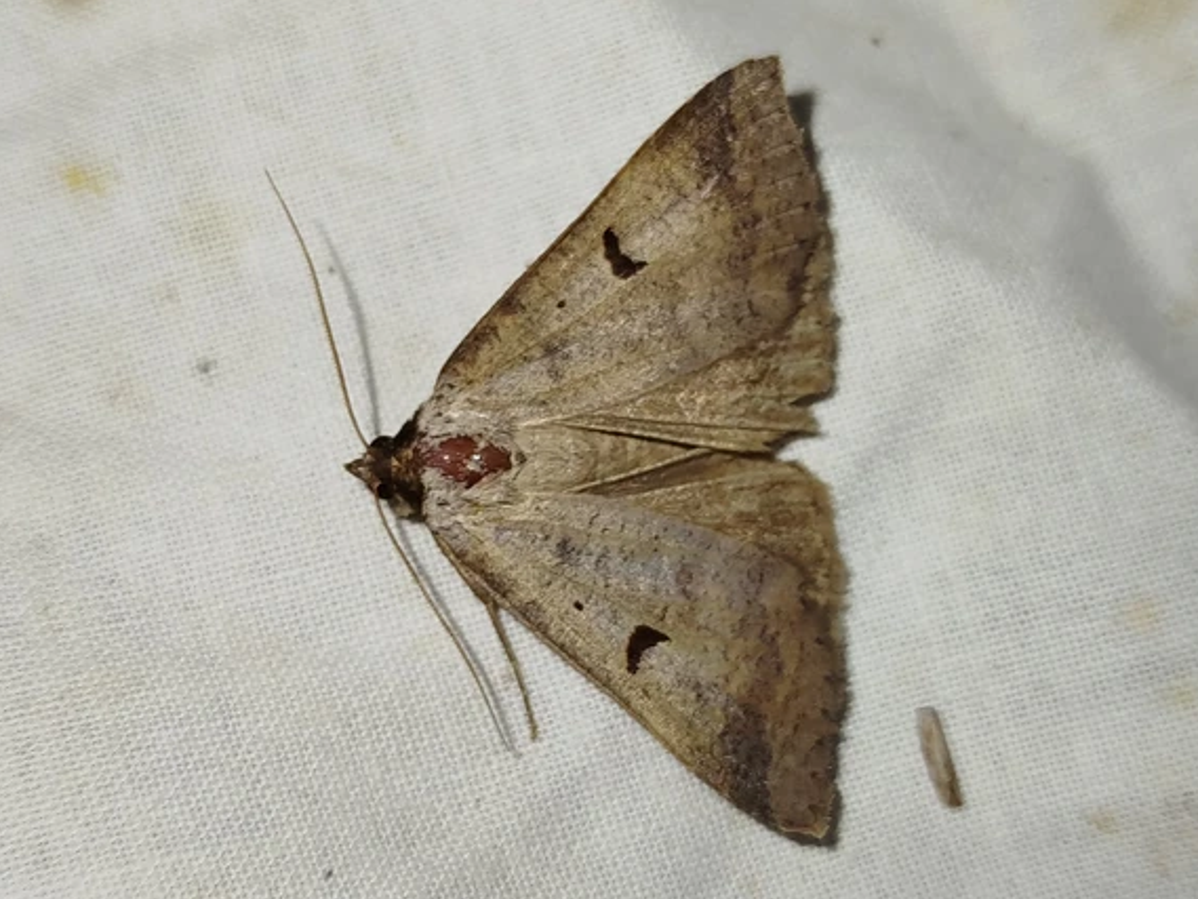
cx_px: 602
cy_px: 451
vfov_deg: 27.0
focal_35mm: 54
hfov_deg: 35.5
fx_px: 1869
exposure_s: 1/50
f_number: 1.7
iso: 64
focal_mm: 5.31
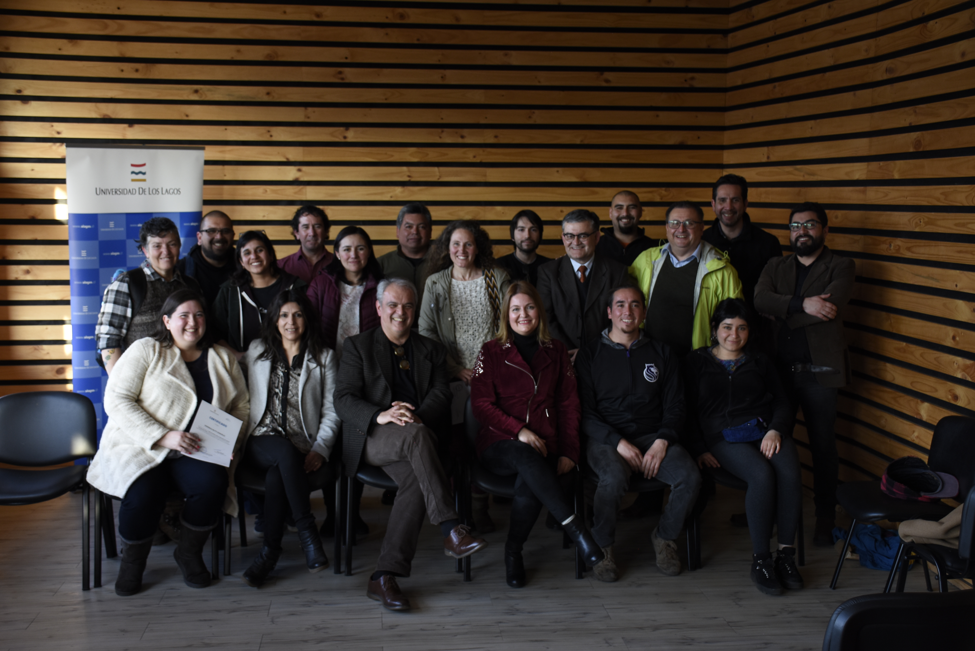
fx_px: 1097
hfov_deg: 47.9
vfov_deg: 33.0
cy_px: 326
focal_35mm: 40
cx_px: 488
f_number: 4
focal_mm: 27
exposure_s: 1/60
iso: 400
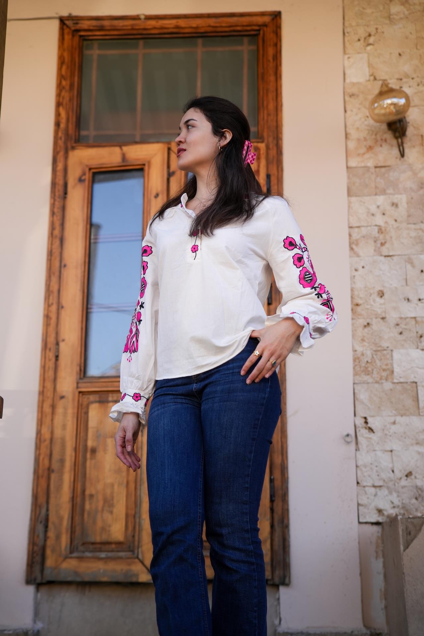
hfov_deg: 28.1
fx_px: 848
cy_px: 318
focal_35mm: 48
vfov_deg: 41.1
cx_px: 212
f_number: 2.8
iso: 250
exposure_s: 1/800
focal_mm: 48
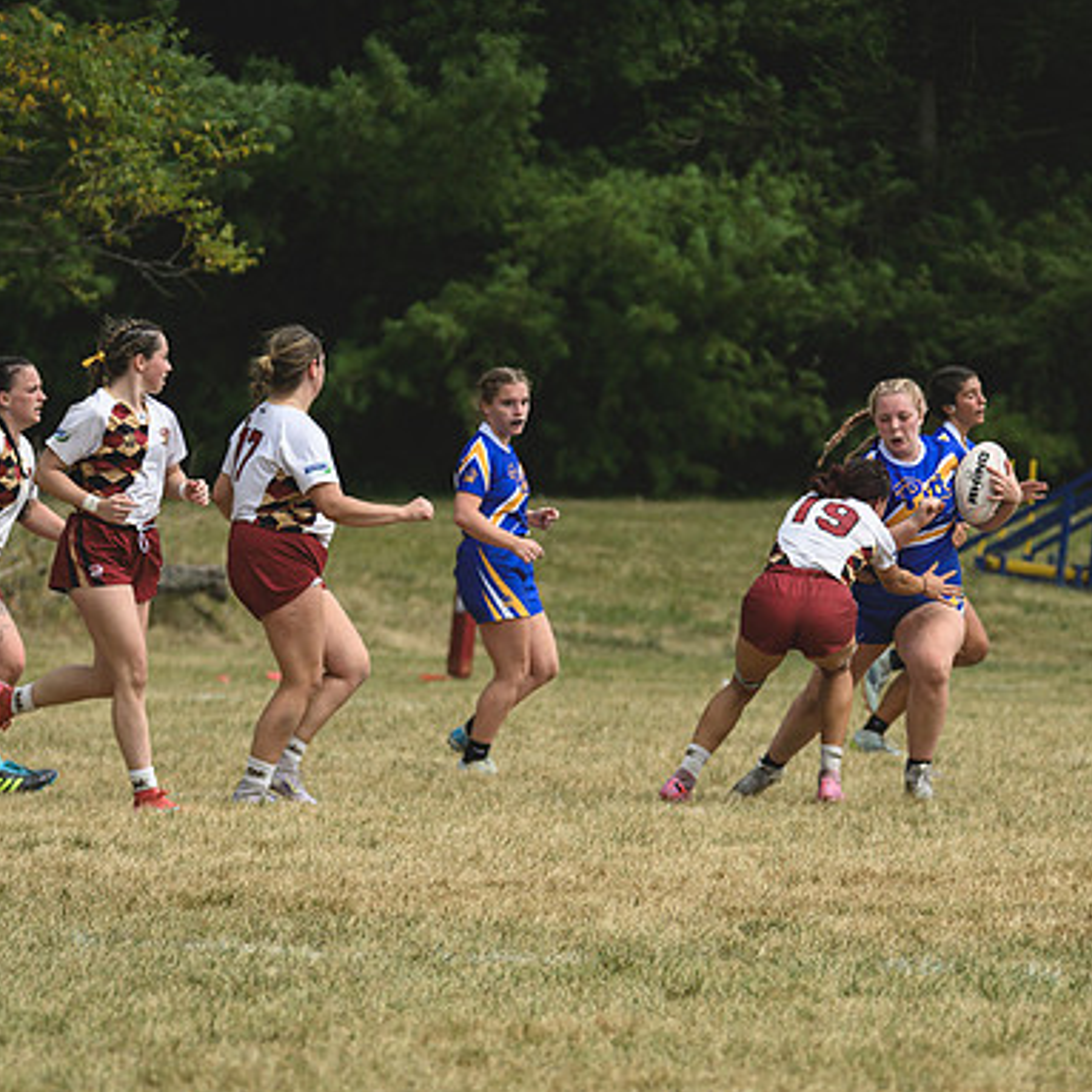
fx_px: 17203
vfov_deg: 3.6
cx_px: 687
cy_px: 545
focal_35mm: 482
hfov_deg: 3.6
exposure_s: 1/1000
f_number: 5.6
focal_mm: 250
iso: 200
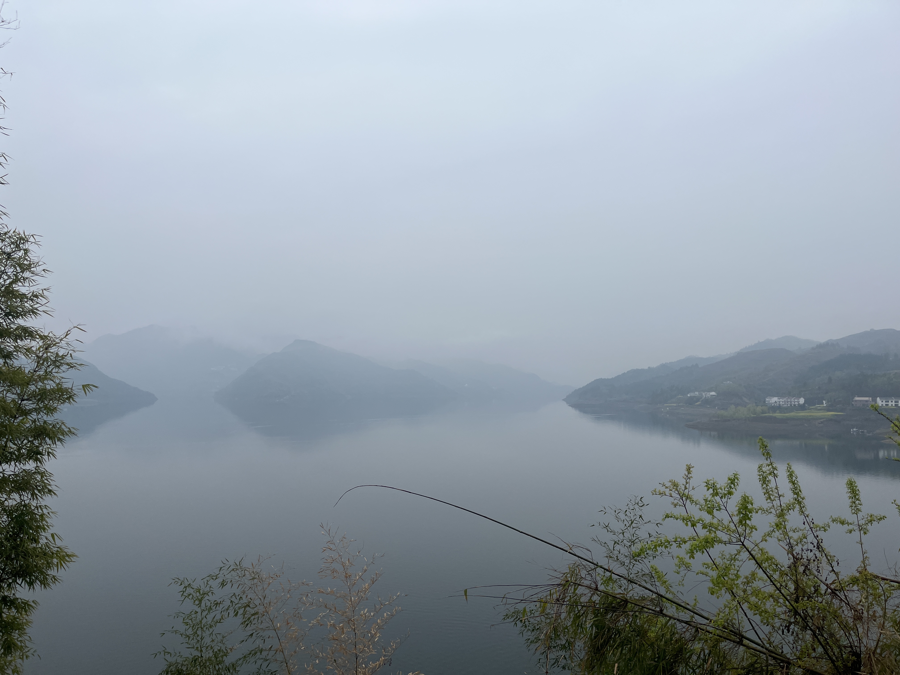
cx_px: 450
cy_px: 338
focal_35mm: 26
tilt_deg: +4.0
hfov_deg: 67.3
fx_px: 676
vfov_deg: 53.1
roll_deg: -0.1
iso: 50
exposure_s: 1/2825
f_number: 1.6
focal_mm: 5.1
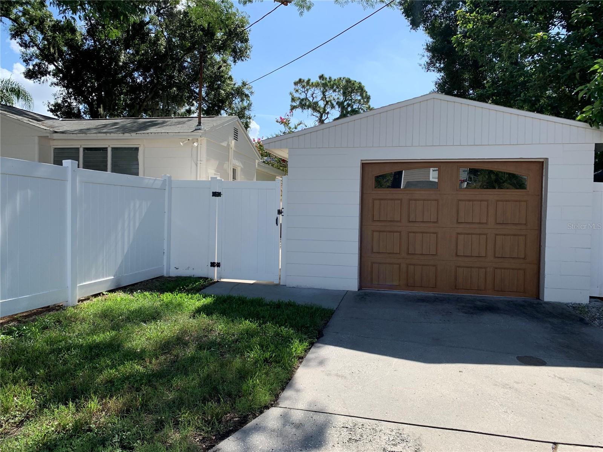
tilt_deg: -0.3
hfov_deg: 67.3
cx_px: 302
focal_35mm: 26
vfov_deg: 53.1
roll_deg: +0.4
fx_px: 453
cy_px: 226
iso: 25
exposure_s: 1/1536
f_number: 1.8
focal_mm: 4.25
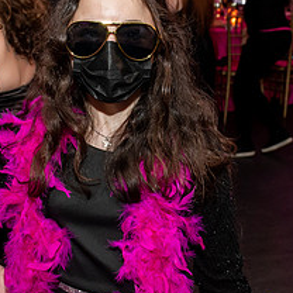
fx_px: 709
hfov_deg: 23.3
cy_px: 151
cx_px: 102
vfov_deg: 23.4
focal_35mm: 74
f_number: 5
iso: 2000
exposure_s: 1/60
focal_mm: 24
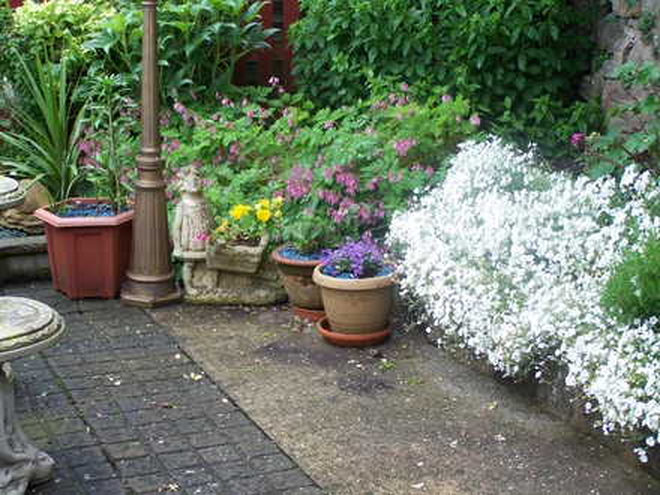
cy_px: 248
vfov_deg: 21.9
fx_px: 1277
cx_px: 330
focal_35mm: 67
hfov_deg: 29.0
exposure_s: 1/30
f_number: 3.2
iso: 160
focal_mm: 11.1
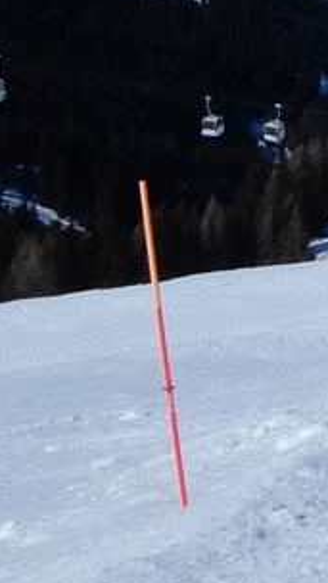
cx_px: 825
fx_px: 1701
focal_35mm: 110
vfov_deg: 18.0
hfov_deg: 9.6
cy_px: -205
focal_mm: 4.3
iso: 80
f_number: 5
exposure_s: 1/1600
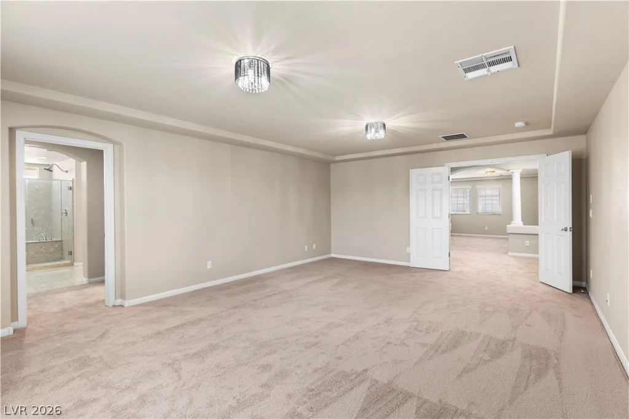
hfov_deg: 93.3
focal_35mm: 17
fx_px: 297
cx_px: 314
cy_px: 210
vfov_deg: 70.4
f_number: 8
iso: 400
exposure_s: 1/25
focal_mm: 17
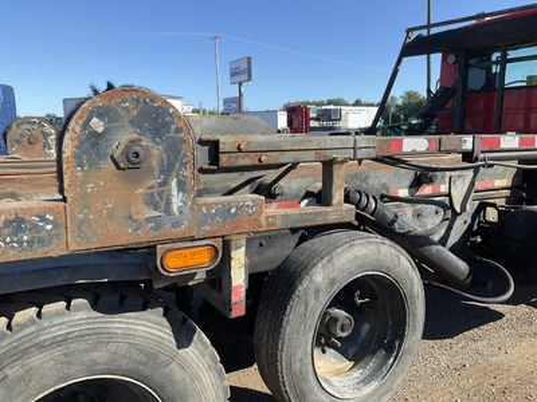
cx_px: 268
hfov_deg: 61.7
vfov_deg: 48.2
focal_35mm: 29
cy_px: 201
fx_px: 450
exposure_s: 1/978
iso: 25
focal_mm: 3
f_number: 1.8
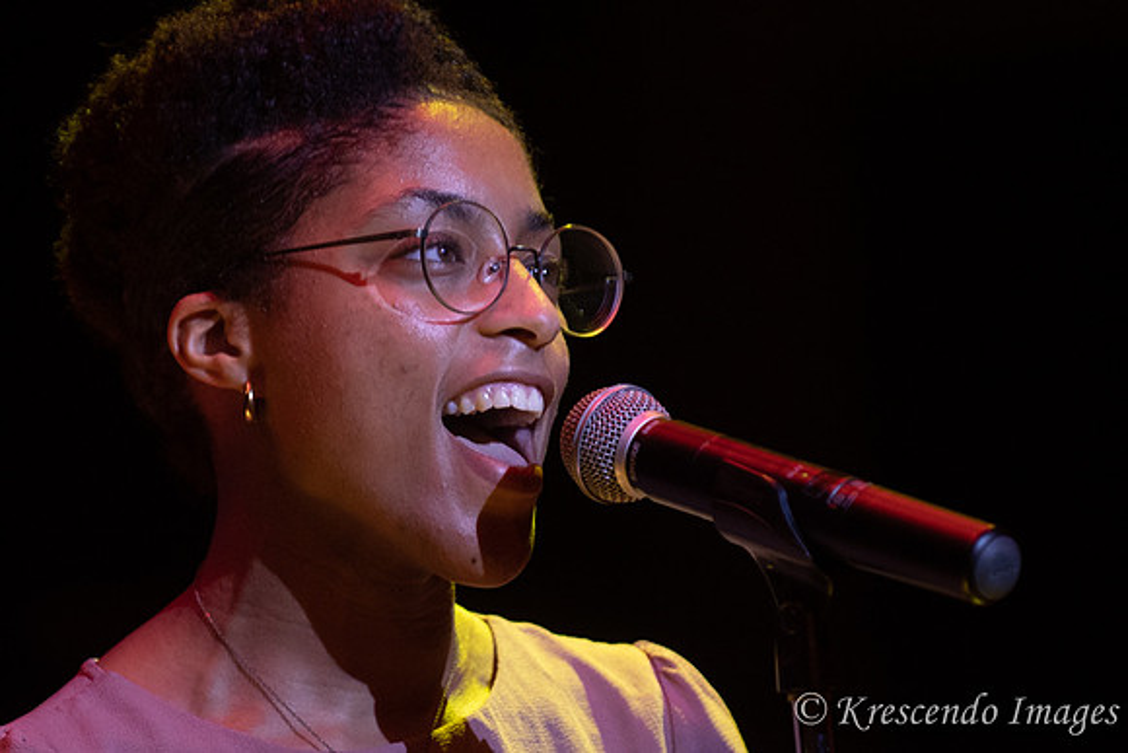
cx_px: 543
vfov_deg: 3.6
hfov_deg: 5.4
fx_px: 12029
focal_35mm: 384
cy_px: 274
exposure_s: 1/200
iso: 1600
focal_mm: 200
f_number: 2.8
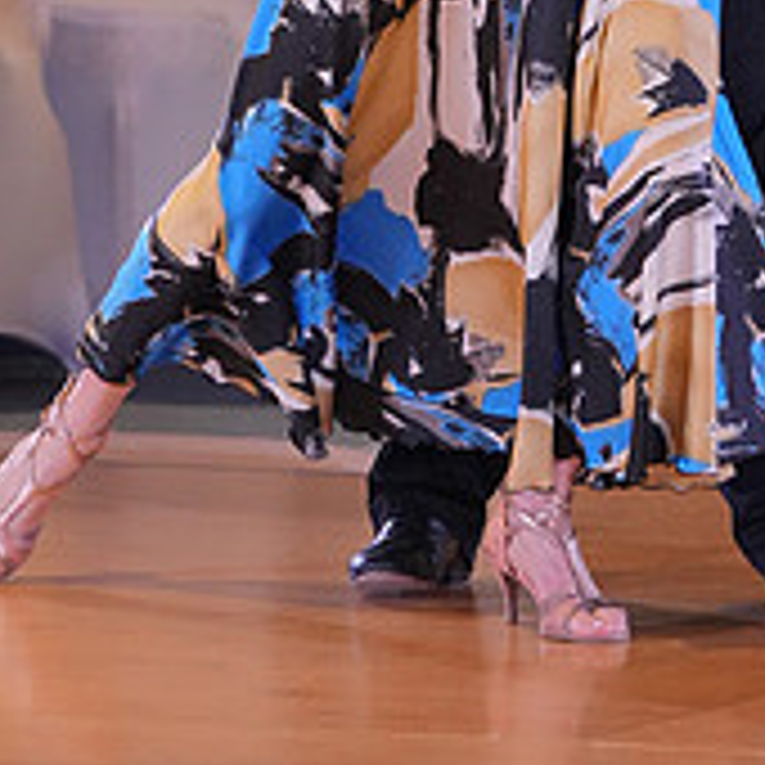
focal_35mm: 477
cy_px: -256
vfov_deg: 3.7
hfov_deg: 3.7
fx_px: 11926
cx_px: 578
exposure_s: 1/500
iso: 4000
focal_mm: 164
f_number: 3.5
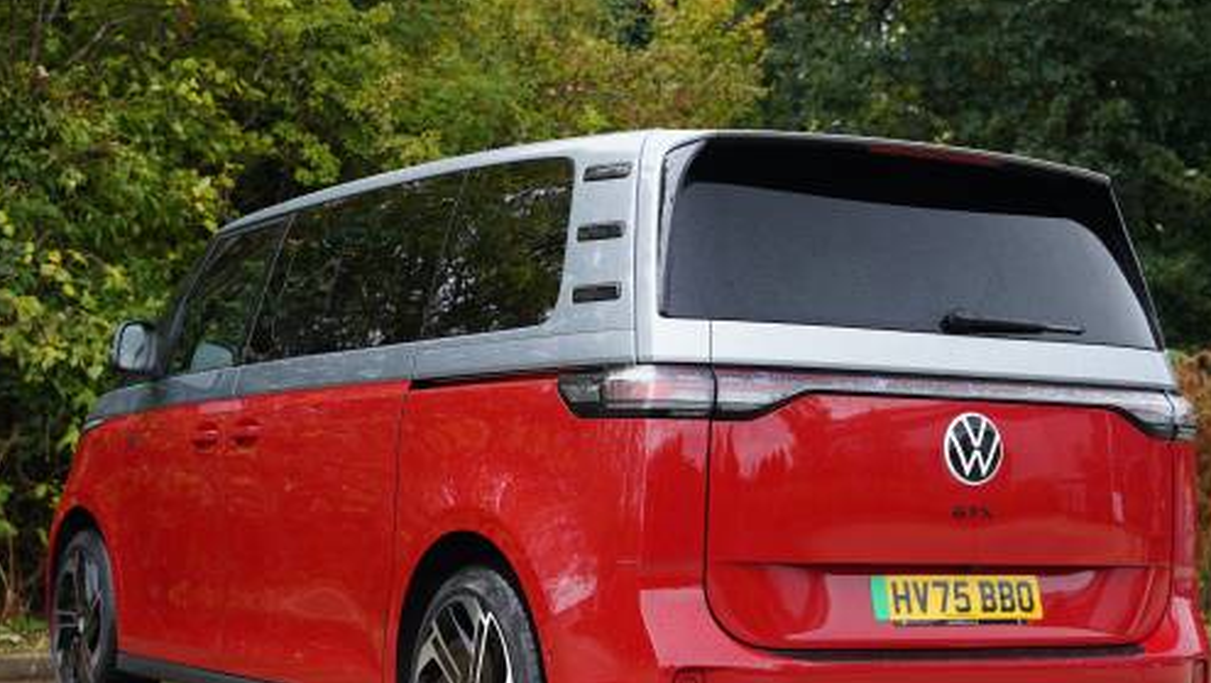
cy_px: 465
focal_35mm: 70
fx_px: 2256
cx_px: 636
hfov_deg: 30.0
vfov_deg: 17.2
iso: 320
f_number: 4
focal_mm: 51.9
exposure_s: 1/160
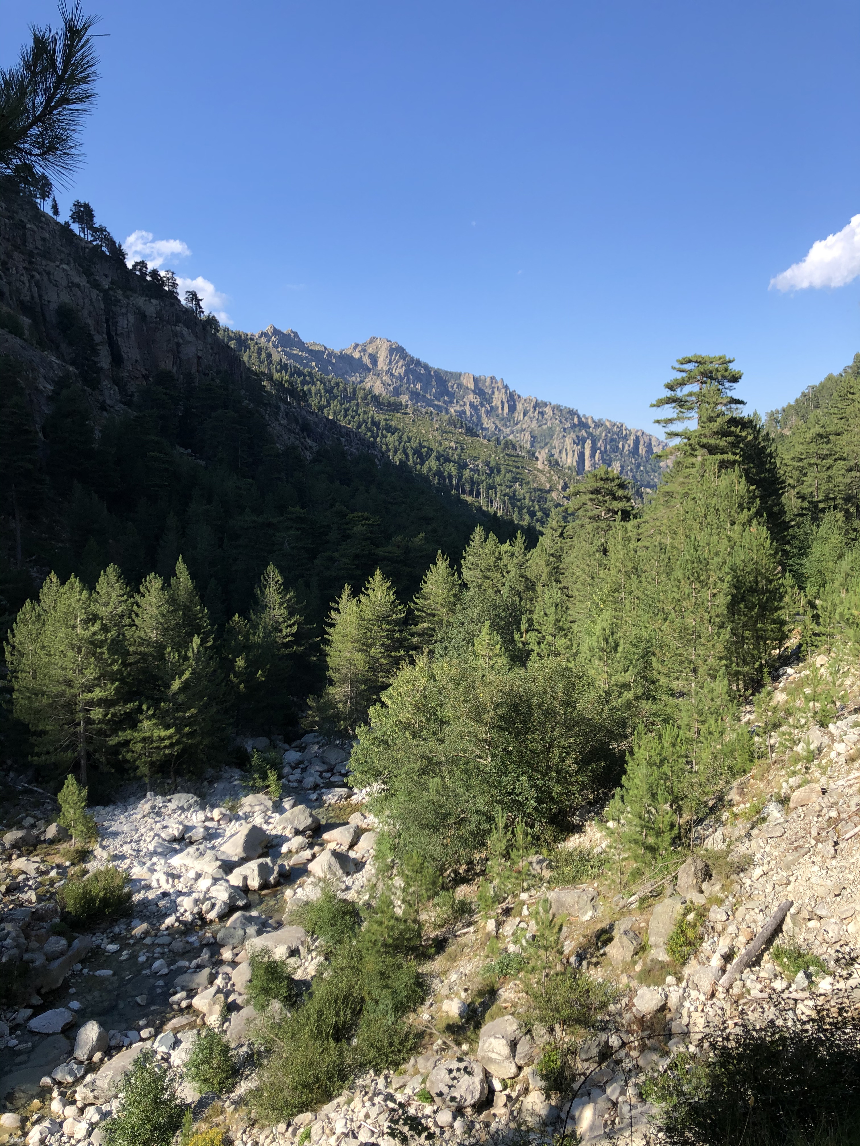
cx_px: 430
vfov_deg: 63.4
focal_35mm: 28
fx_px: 928
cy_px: 573
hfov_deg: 49.7
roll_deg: +2.7
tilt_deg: -5.2
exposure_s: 1/1066
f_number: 1.8
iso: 20
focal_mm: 4
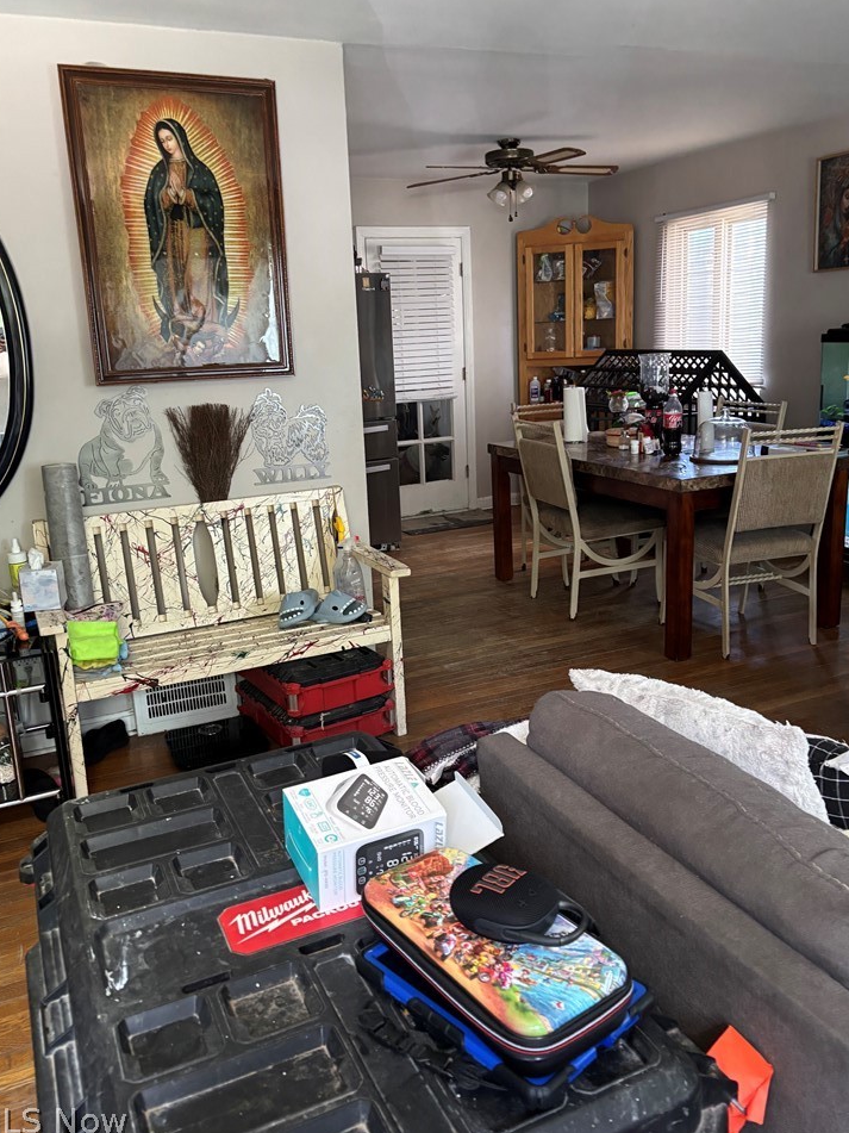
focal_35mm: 28
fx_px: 916
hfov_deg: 49.7
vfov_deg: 63.4
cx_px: 420
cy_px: 539
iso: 320
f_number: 1.6
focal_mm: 5.96
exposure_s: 1/60
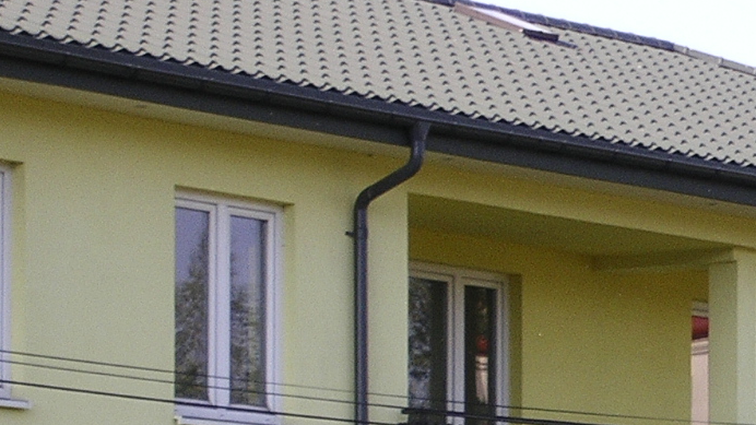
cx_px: 758
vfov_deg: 4.2
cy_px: 595
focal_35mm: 287
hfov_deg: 7.5
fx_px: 5752
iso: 50
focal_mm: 17.4
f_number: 5
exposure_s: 1/160
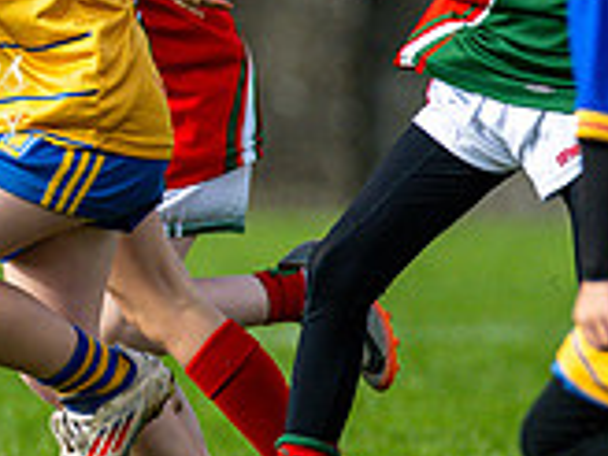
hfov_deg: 1.8
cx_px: -222
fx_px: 19707
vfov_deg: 1.3
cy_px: 7
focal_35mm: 1122
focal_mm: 220
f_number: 2.8
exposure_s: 1/6400
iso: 250
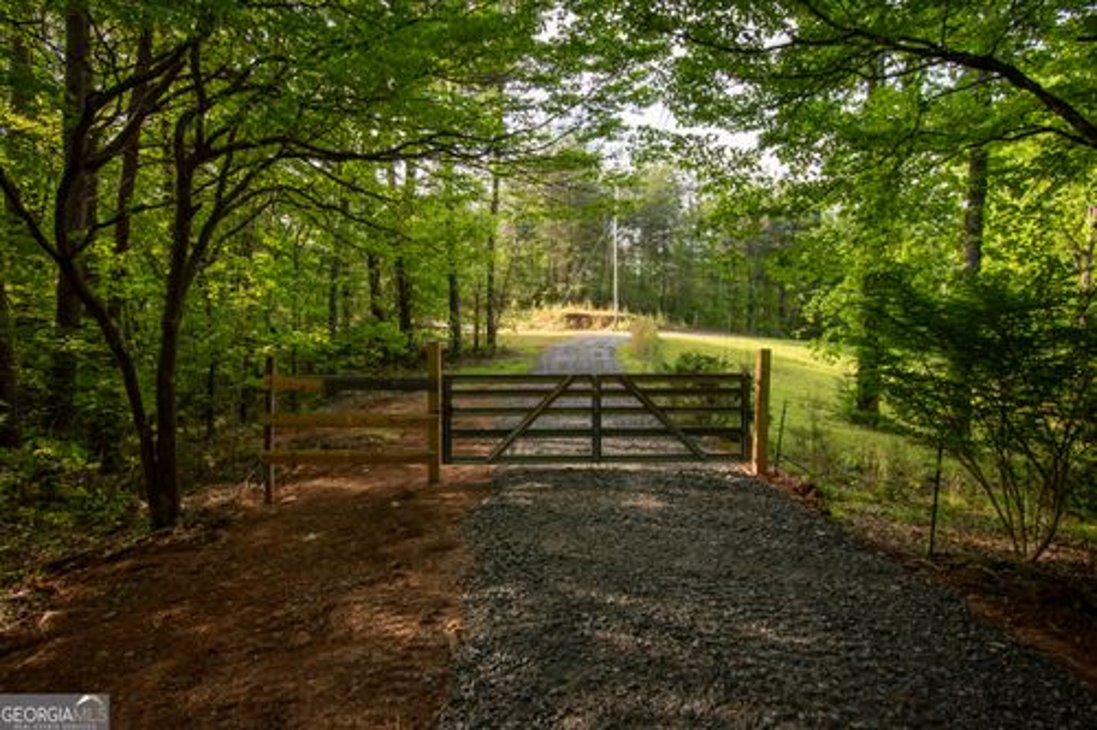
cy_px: 365
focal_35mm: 20
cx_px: 548
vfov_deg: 63.2
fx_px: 594
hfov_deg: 85.4
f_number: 5
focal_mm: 13
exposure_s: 1/100
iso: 200
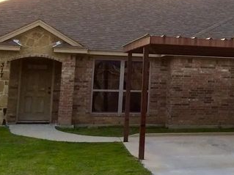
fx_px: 628
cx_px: 373
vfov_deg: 15.8
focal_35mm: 93
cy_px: 38
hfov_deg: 18.2
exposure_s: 1/186
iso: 32
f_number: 2.2
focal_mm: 4.15
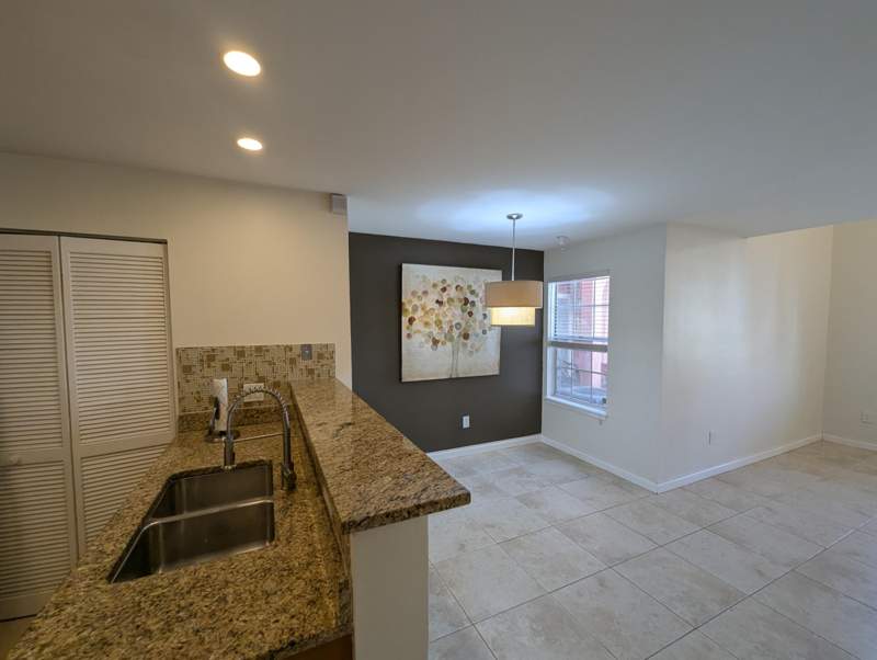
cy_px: 330
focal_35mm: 13
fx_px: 330
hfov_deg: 106.1
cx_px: 438
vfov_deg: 90.0
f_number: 2.2
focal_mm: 1.95
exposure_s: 1/40
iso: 84
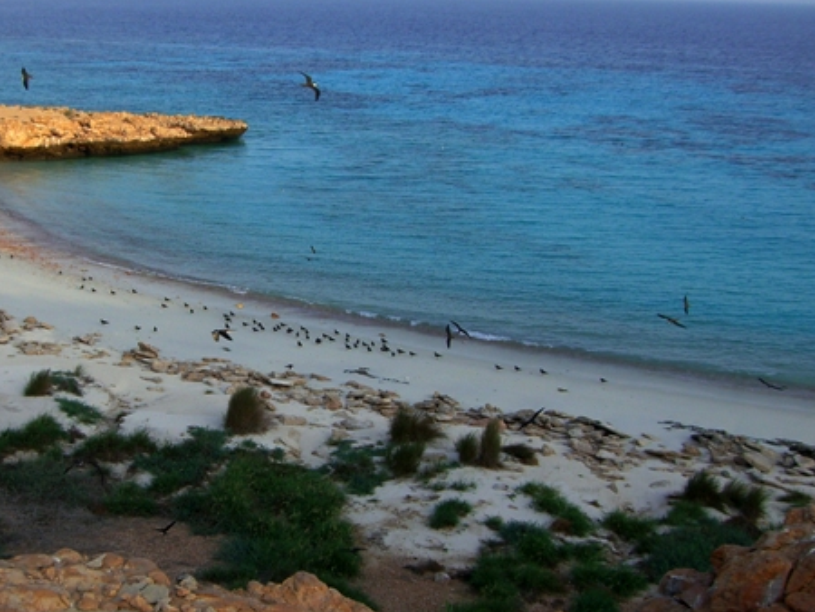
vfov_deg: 27.0
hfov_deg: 35.3
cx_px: 286
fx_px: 1272
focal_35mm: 54
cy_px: 344
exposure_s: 1/250
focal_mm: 6.2
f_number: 4.3
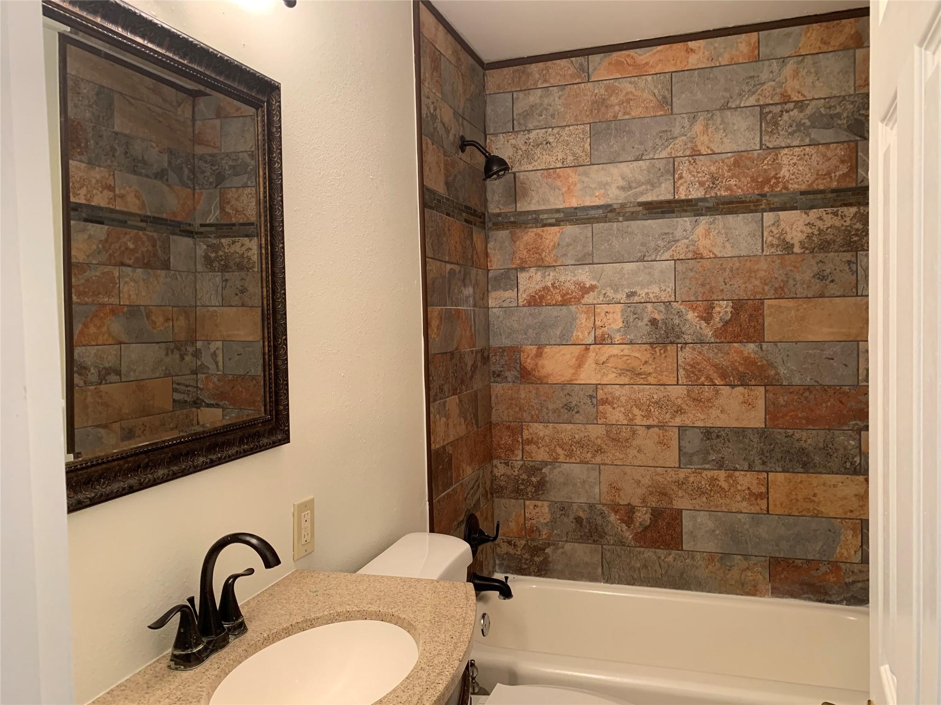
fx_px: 707
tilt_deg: -2.2
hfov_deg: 67.3
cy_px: 352
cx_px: 470
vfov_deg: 53.1
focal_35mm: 26
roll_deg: +1.3
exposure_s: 1/60
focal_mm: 4.25
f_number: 1.8
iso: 160
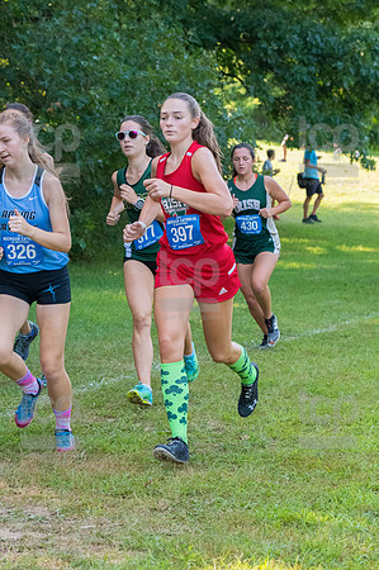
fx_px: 1899
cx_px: 190
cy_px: 285
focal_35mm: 120
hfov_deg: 11.4
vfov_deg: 17.1
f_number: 5
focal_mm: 80
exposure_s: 1/1600
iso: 3200
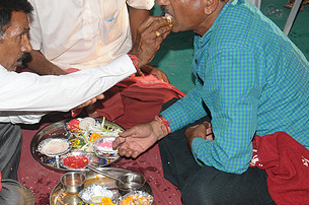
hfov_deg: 21.0
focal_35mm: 97
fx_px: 831
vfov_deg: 14.0
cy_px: 61
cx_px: 125
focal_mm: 34
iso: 200
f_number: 6.3
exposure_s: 1/125
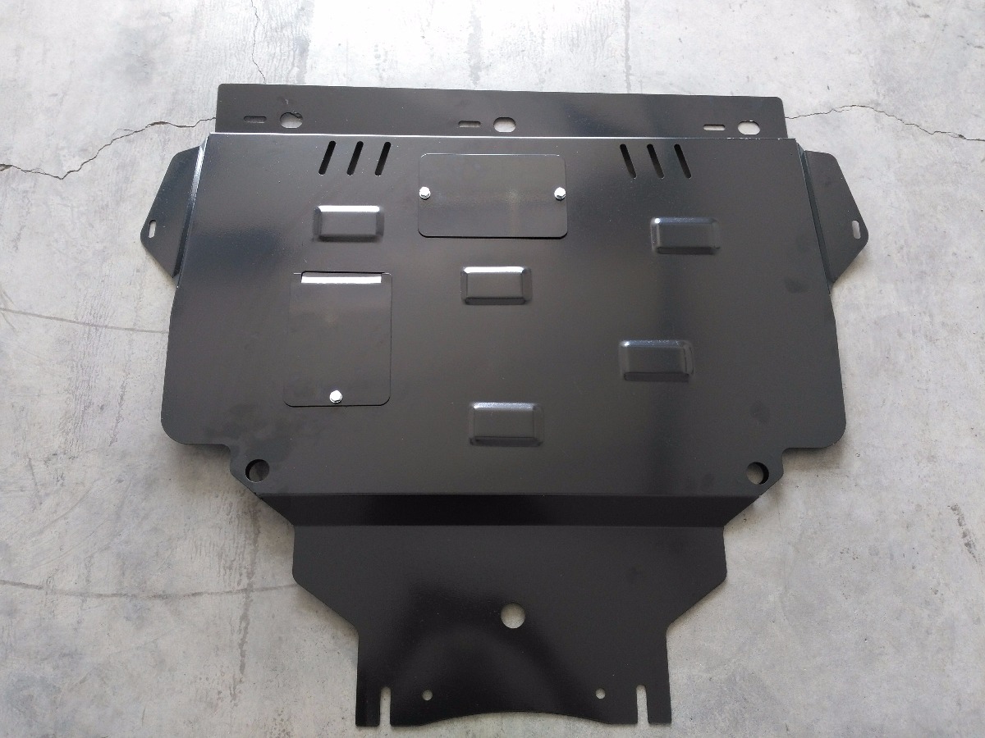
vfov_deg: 49.7
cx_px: 492
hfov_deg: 63.4
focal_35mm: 28
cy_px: 369
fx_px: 797
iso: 116
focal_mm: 2.96
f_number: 2
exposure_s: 1/60
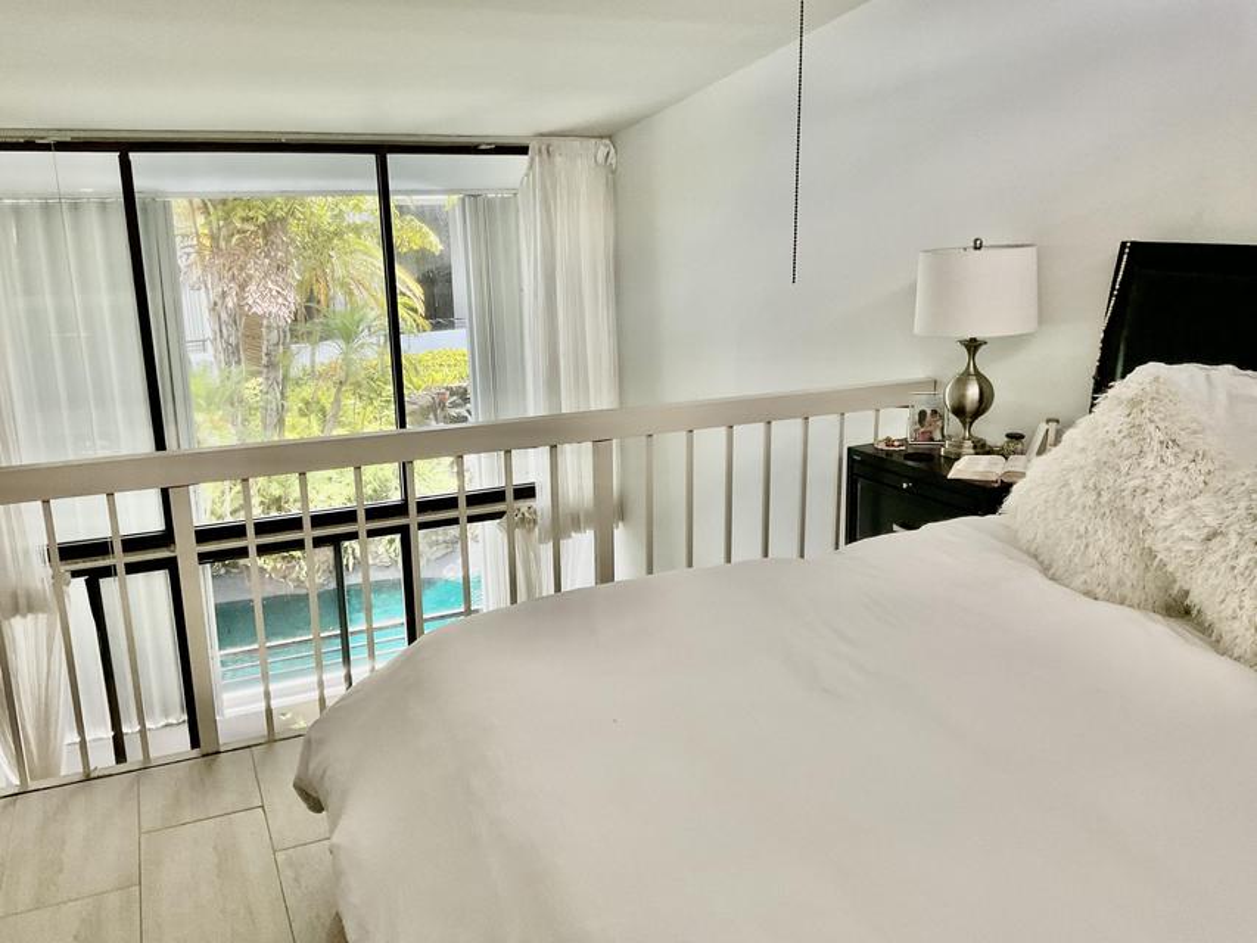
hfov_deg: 61.7
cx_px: 628
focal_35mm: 29
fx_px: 1053
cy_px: 472
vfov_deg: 48.2
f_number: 1.8
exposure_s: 1/60
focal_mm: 3
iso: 80
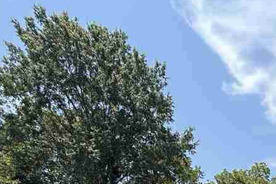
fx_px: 322
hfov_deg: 40.2
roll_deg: -0.3
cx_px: 282
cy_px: 295
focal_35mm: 42
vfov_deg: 23.5
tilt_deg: -1.8
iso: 50
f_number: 2.2
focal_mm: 2.22
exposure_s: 1/1050
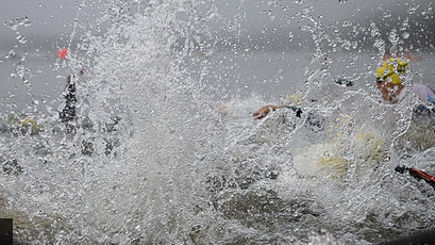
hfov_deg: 20.5
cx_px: 170
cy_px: 164
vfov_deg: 11.6
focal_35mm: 104
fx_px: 1200
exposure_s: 1/800
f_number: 4
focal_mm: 70
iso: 250
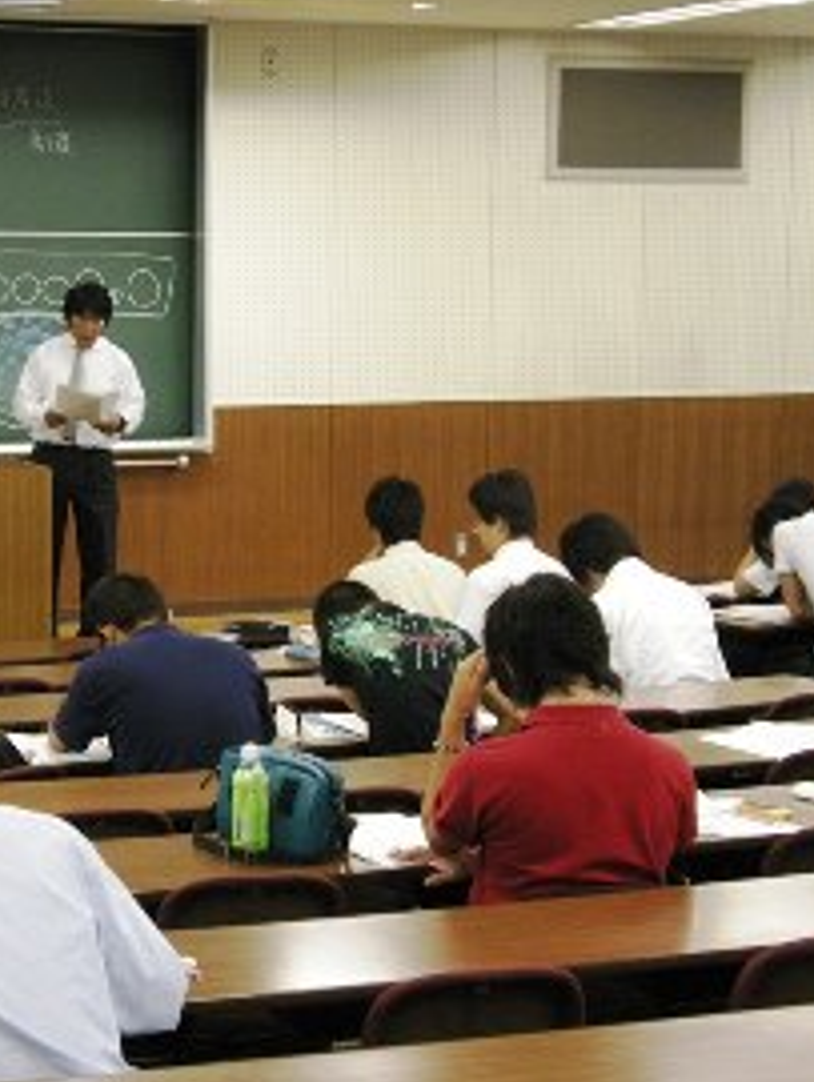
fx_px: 2504
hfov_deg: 18.1
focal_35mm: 80
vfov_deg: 24.4
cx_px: 68
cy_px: 505
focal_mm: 11.5
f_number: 3.4
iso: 400
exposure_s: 1/51.6
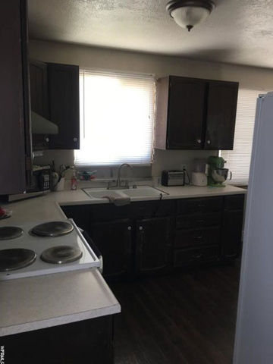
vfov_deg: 61.7
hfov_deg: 48.2
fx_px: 305
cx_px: 136
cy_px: 182
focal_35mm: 29
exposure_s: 1/15
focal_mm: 4.15
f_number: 2.2
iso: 25
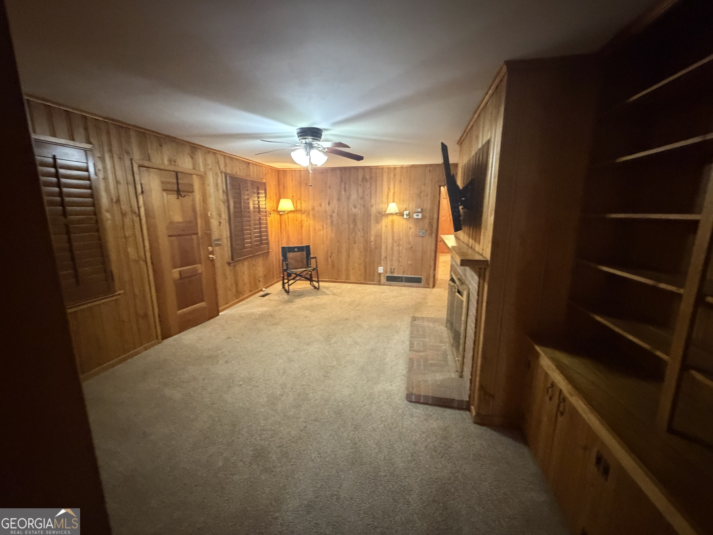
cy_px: 268
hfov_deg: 102.1
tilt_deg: -9.0
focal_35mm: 14
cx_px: 356
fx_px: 288
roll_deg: -1.0
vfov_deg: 85.7
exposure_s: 1/40
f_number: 2.2
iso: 1250
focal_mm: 2.22
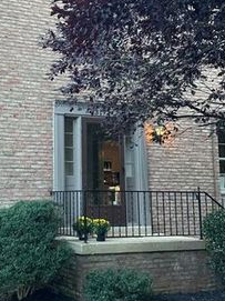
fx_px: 512
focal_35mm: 59
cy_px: 114
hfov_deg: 24.4
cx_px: 48
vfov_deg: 32.6
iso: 100
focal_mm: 6.86
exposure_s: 1/121
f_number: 1.78
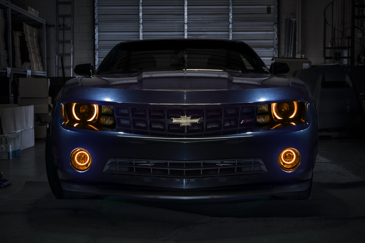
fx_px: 558
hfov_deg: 36.2
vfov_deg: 24.6
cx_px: 182
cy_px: 122
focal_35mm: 55
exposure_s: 1/2
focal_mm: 55
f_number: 7.1
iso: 200
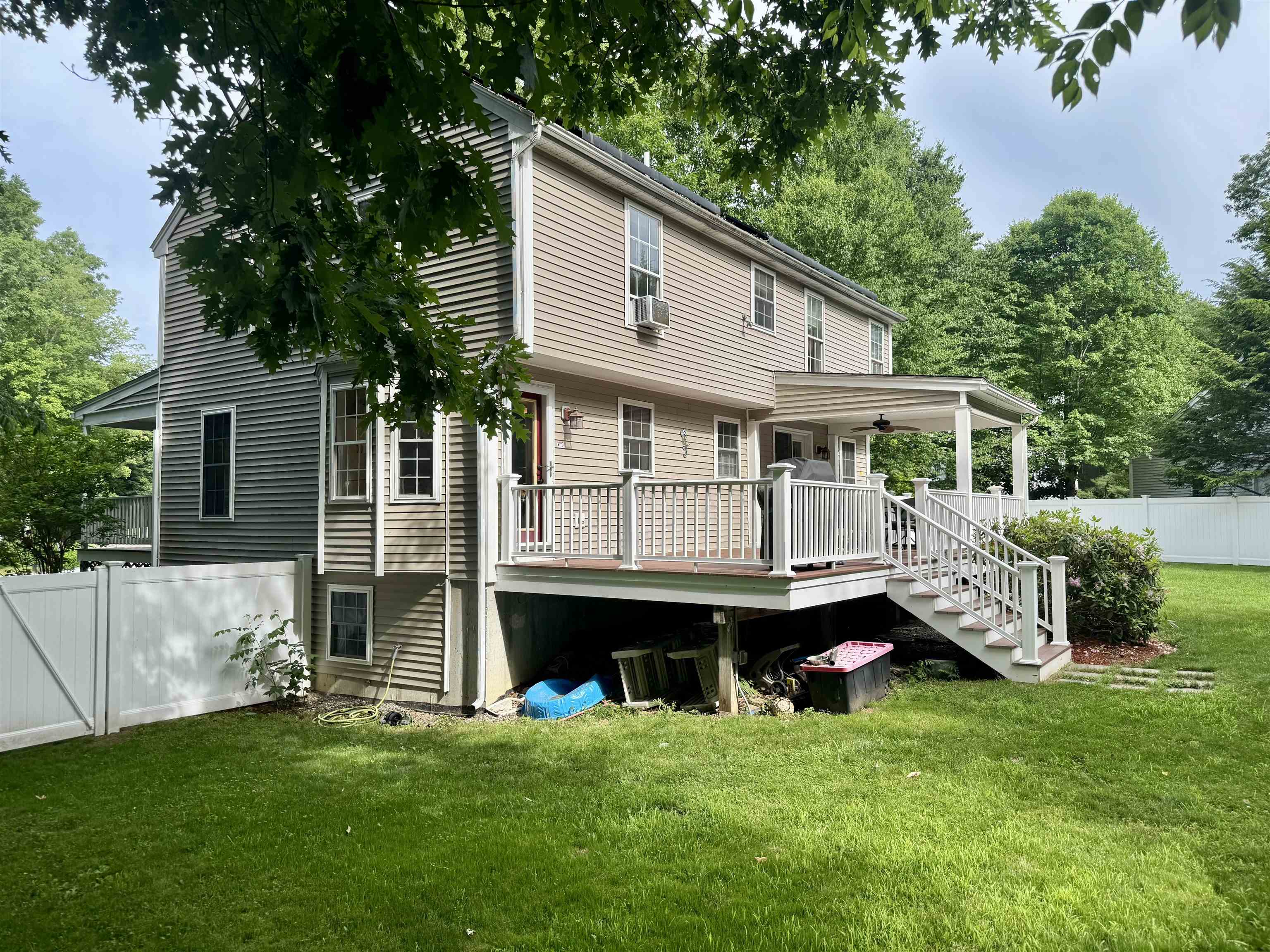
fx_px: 881
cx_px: 635
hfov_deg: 71.6
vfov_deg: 56.8
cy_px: 476
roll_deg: +0.5
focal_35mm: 24
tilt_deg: +2.2
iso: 80
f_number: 1.78
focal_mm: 6.76
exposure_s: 1/1637
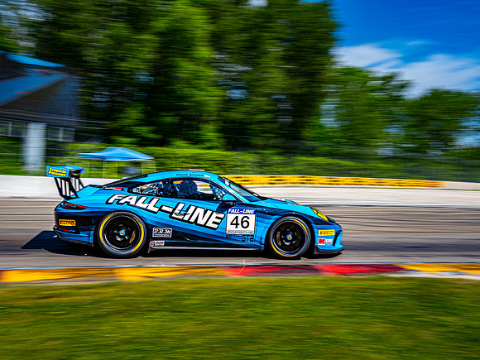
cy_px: 180
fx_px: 582
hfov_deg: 44.8
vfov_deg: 34.3
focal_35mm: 42
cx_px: 240
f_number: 10
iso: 64
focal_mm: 21
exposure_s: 1/125
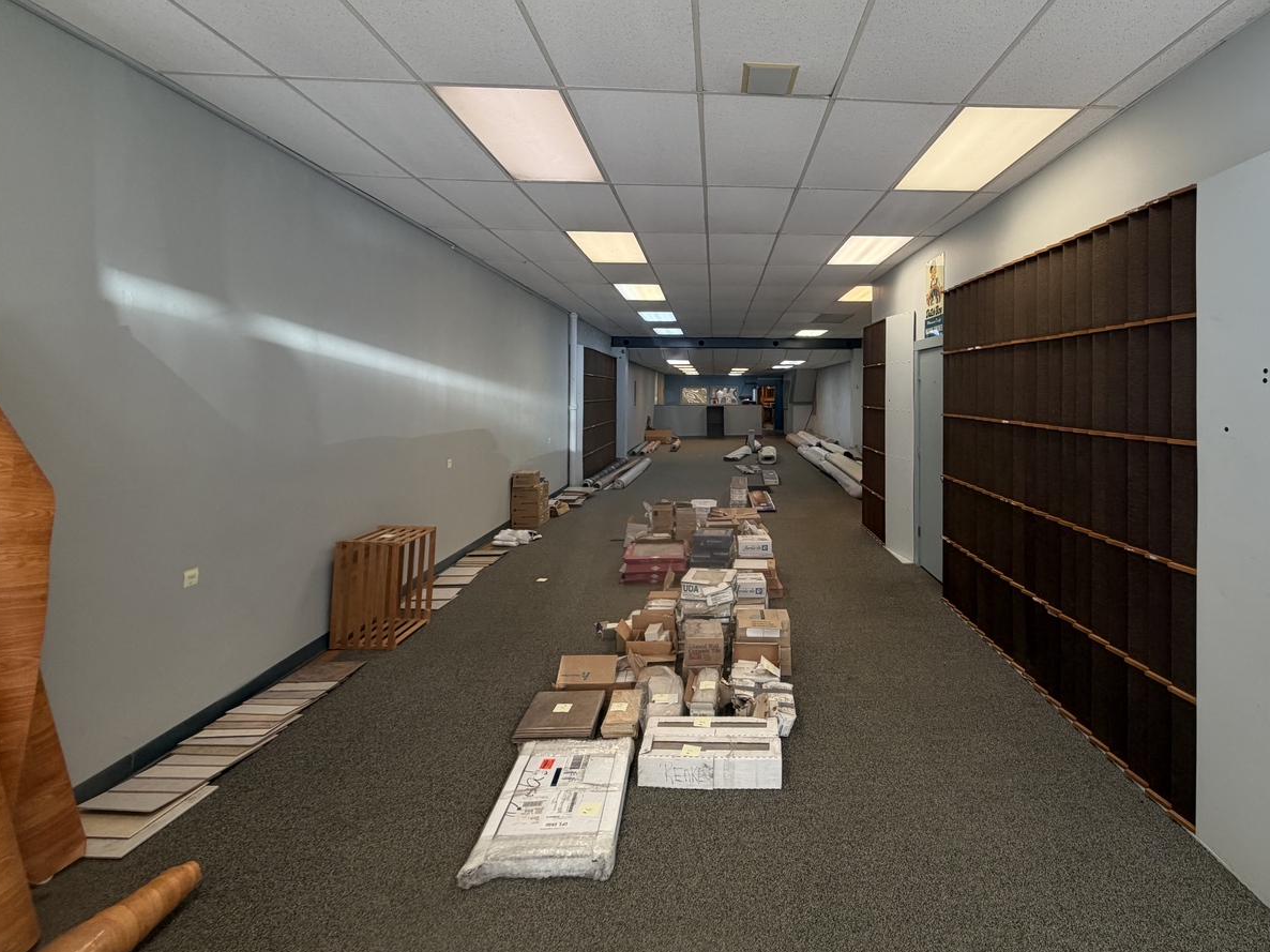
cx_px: 756
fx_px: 624
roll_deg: -0.2
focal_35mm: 17
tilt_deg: -0.8
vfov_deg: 74.0
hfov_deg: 90.0
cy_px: 389
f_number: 2.2
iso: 125
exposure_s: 1/120
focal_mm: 2.22
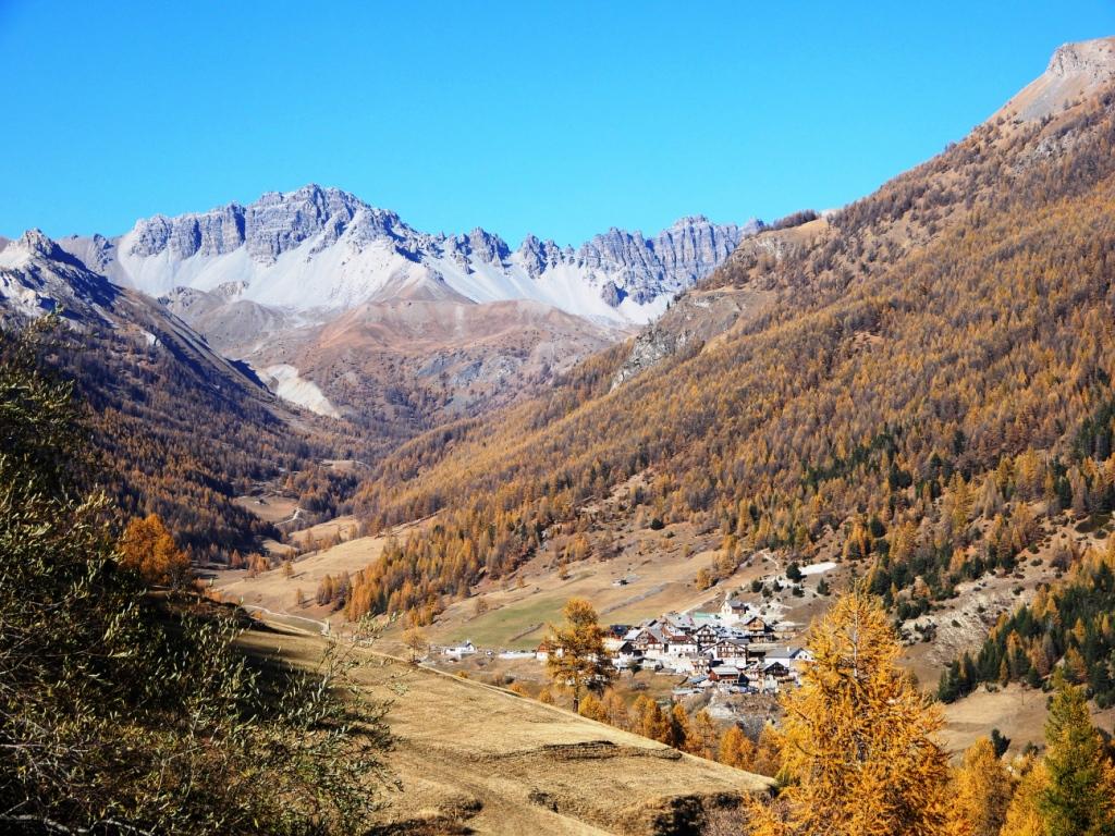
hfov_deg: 27.8
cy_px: 418
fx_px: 2255
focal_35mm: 70
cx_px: 558
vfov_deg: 21.0
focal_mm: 12.5
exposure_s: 1/640
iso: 80
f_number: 4.5
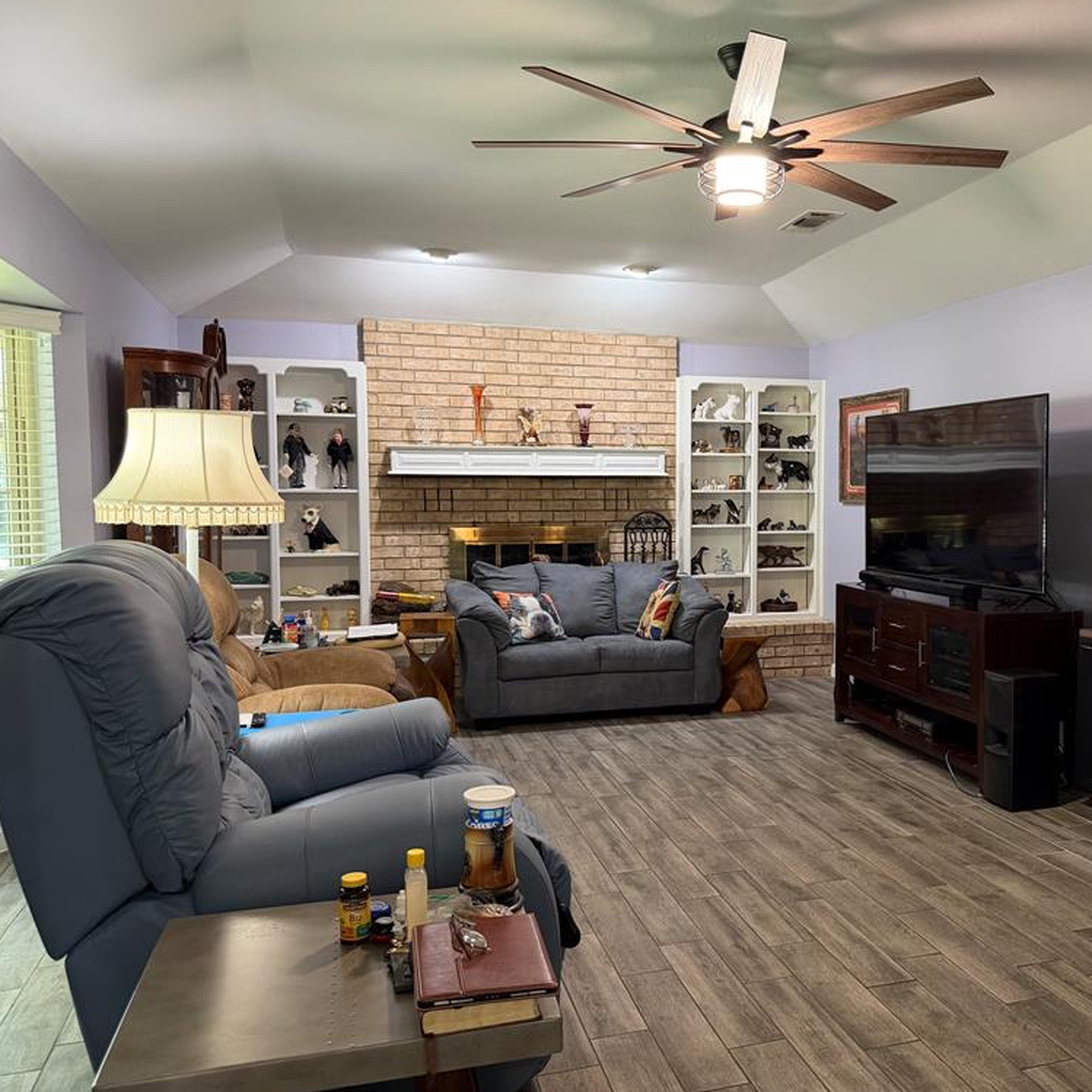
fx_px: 1035
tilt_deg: -3.9
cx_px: 693
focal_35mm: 29
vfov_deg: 55.6
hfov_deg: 54.9
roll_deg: -0.1
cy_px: 545
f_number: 1.78
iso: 320
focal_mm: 6.76
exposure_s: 1/41
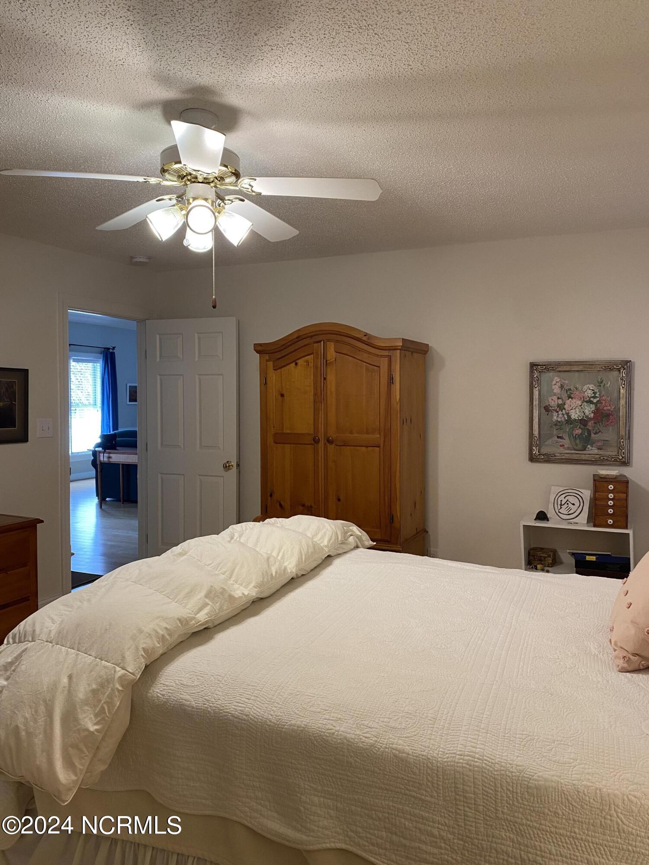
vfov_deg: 67.3
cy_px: 432
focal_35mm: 26
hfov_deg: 53.1
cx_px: 324
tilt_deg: -2.3
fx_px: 650
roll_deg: +0.3
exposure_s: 1/60
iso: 80
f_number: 1.8
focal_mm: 4.25
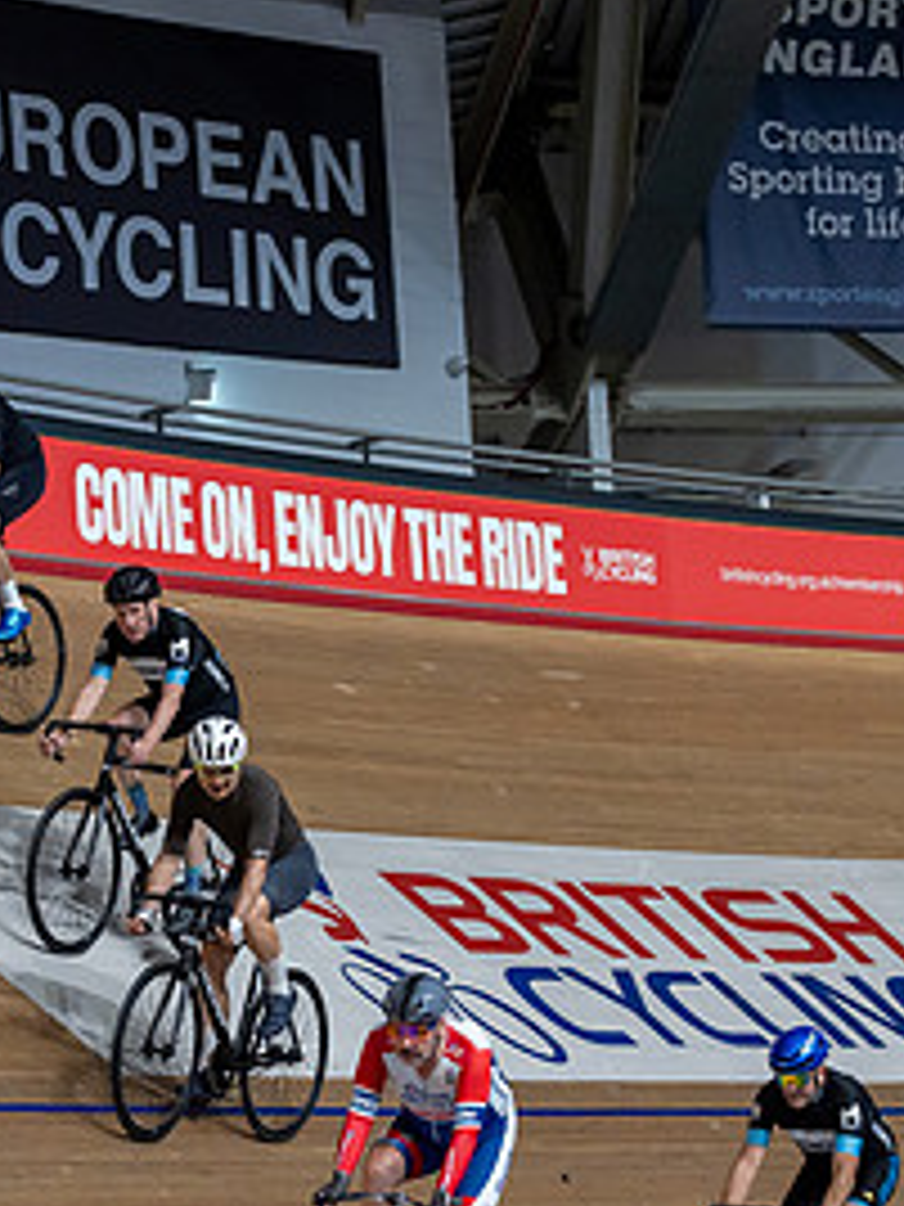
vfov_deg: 15.2
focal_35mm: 129
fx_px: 4492
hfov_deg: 11.5
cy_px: 970
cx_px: 290
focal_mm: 49
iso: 2500
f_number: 2.8
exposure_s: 1/1000
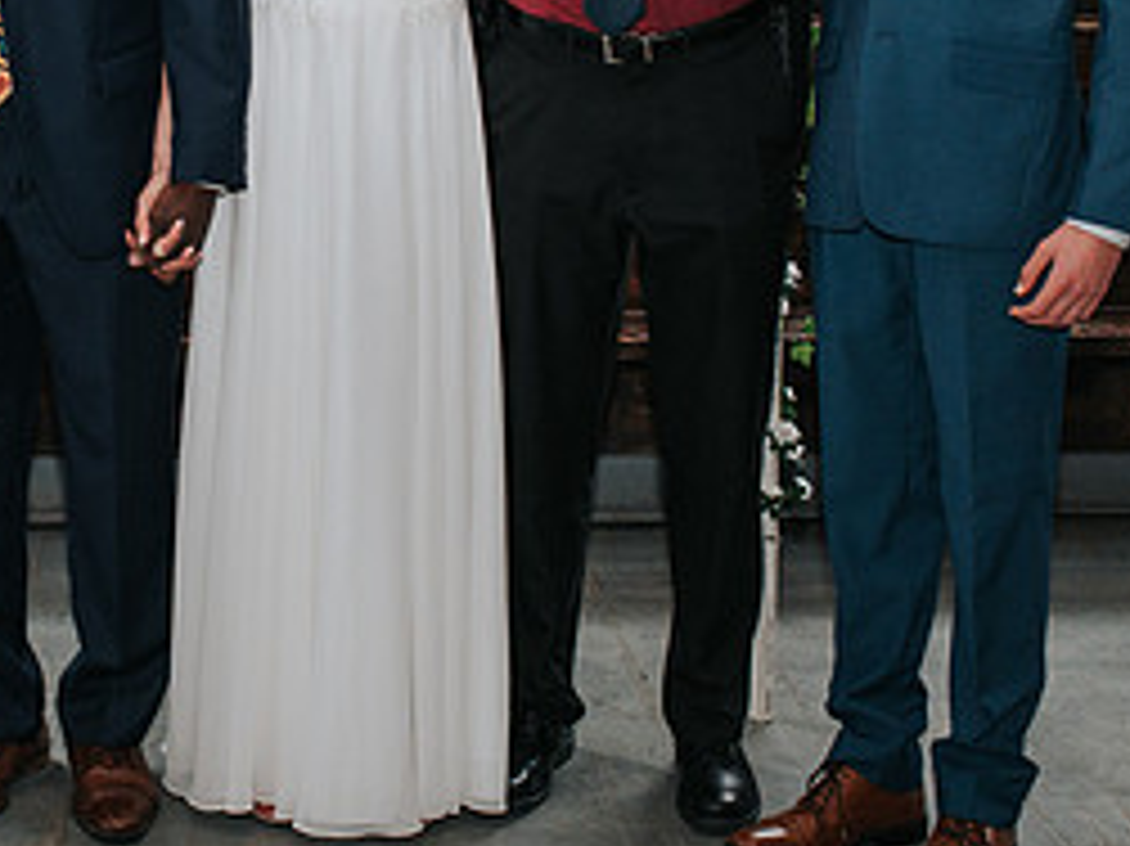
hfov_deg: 23.0
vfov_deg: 17.5
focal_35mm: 83
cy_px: 87
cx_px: 130
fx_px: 2708
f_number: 4.5
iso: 1000
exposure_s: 1/200
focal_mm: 35
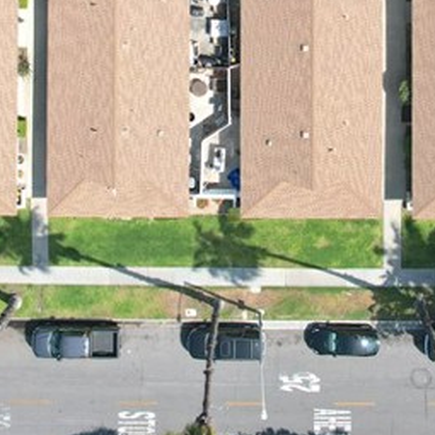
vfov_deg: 21.2
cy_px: -110
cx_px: 256
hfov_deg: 23.0
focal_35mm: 75
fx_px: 1066
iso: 100
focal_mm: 8.38
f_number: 2.8
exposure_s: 1/2000
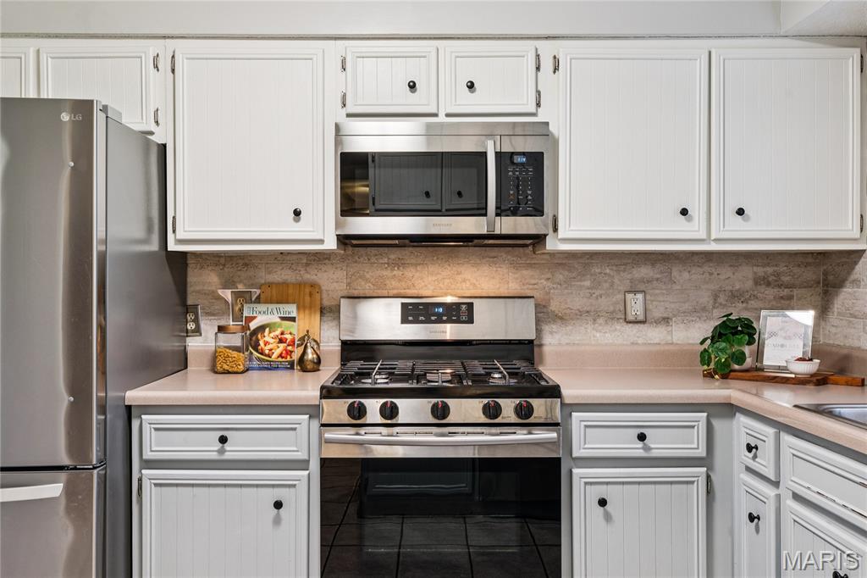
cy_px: 289
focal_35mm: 28
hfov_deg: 65.5
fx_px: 674
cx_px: 434
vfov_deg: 46.4
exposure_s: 1
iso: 200
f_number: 13
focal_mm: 19.3
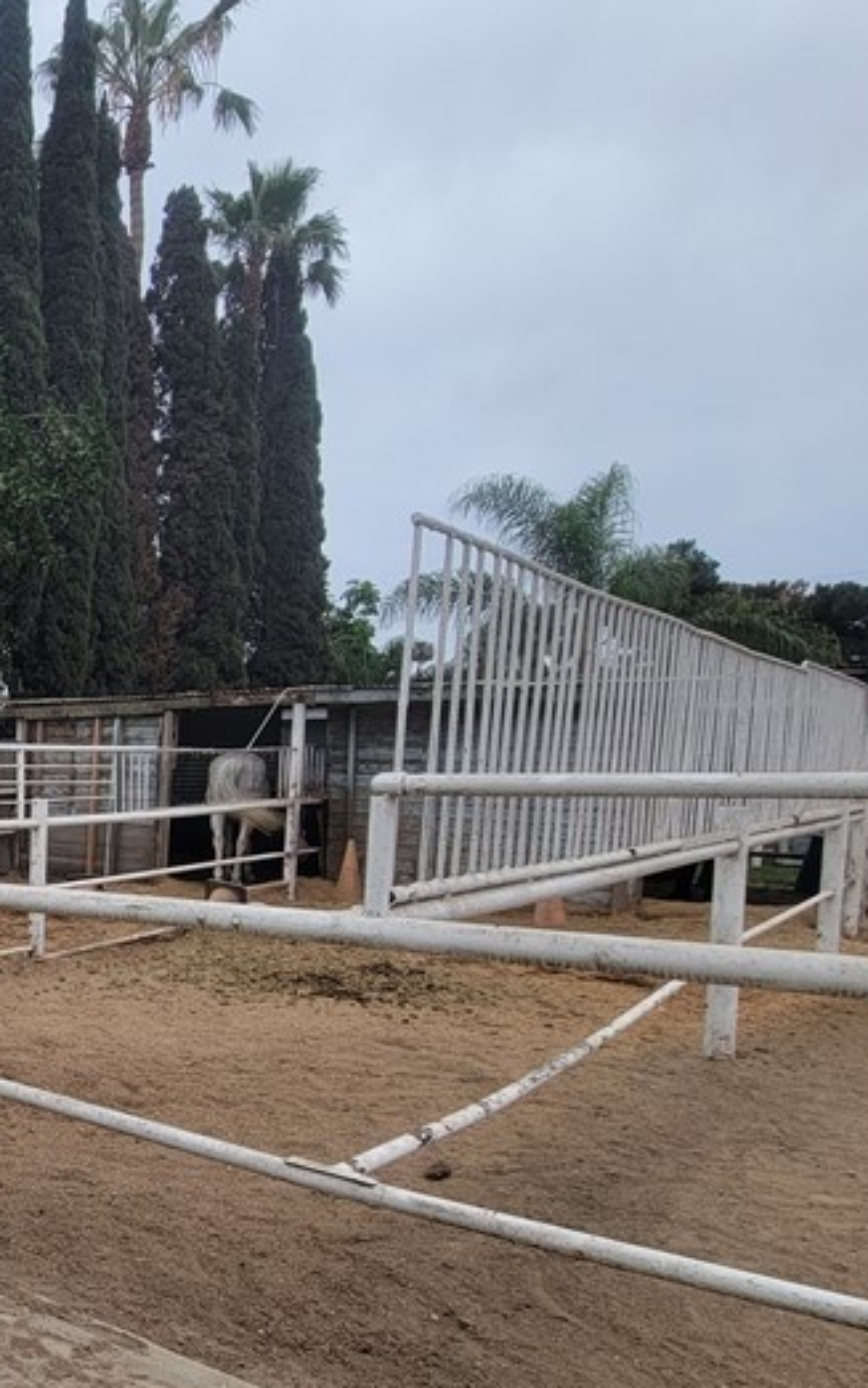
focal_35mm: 27
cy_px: 847
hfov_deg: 29.5
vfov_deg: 67.6
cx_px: -411
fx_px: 1022
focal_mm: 2.2
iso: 50
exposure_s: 1/997
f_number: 2.2
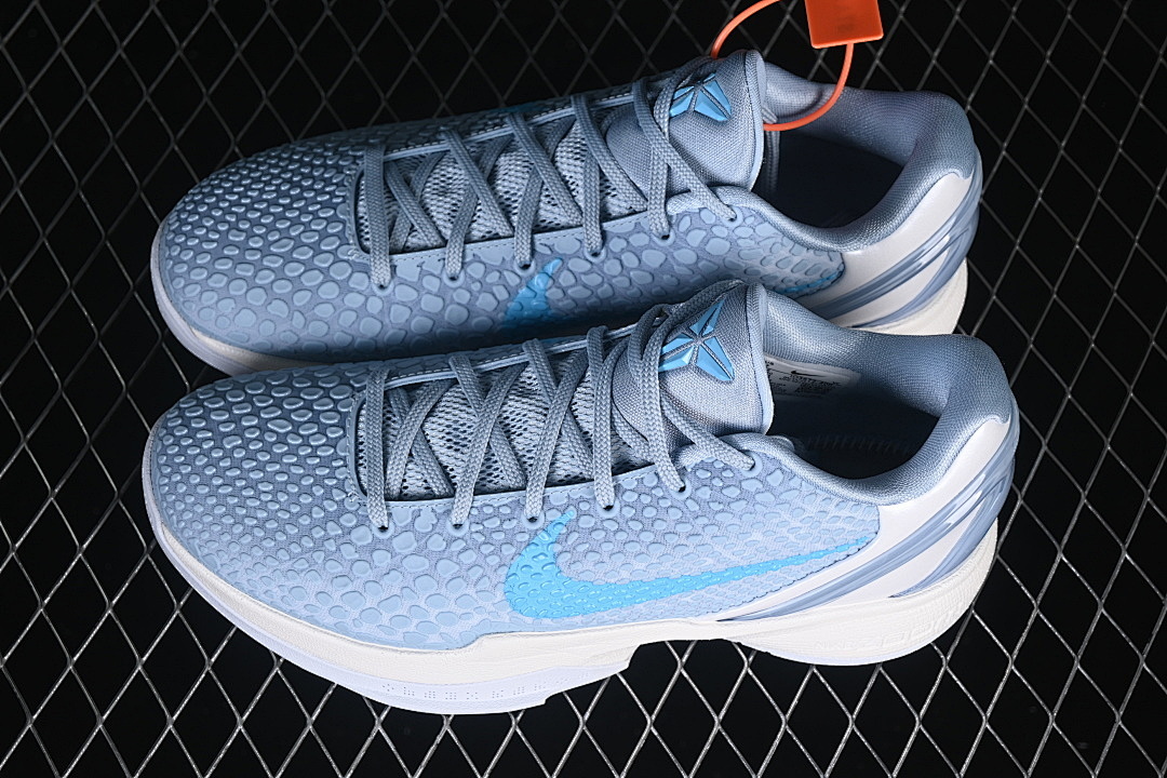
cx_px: 584
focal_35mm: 75
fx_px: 2431
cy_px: 389
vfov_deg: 18.2
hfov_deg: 27.0
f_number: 7.1
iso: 160
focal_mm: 50
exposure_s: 1/80
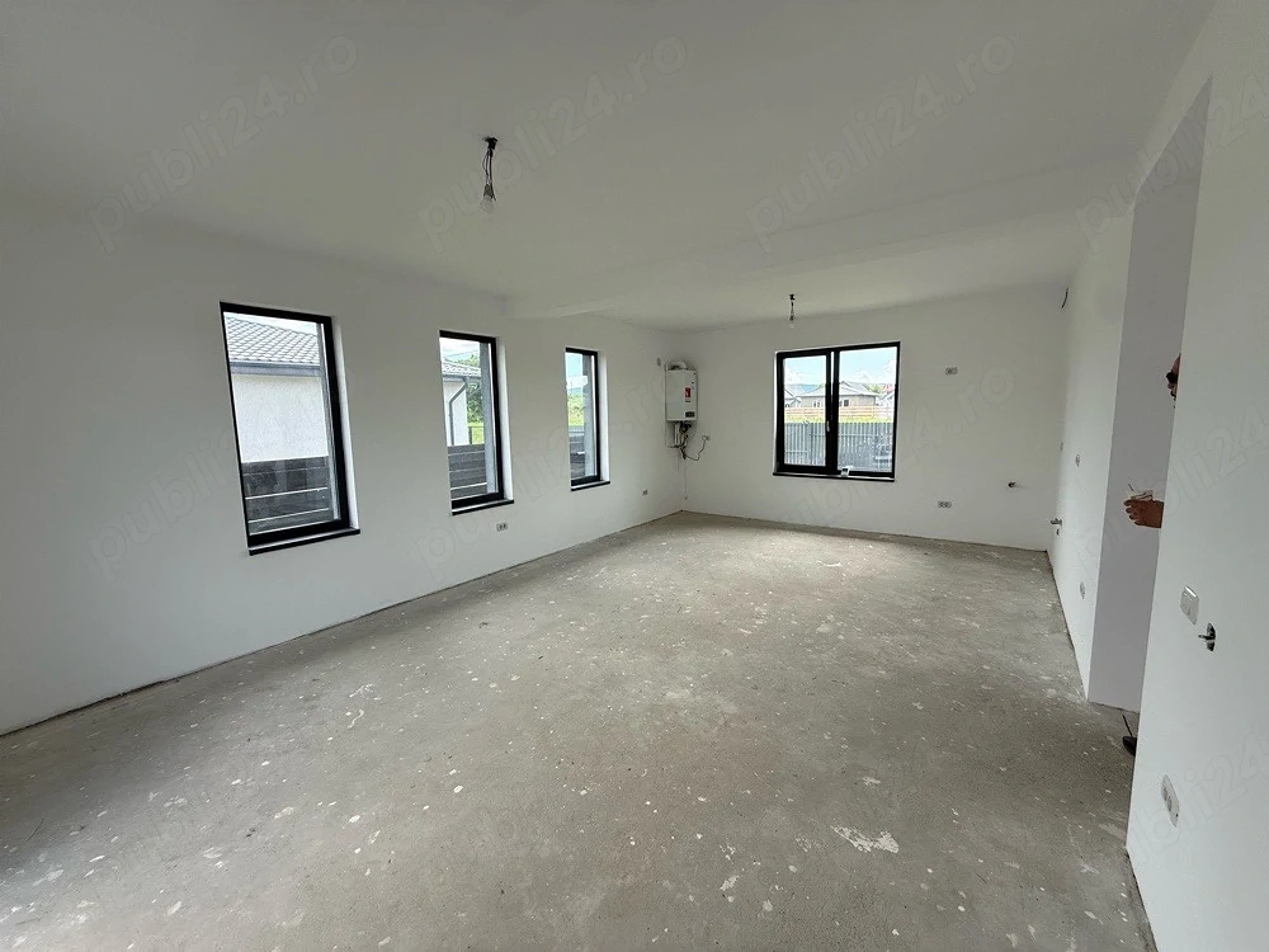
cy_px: 476
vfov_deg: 85.7
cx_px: 634
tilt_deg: -7.2
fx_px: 513
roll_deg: +1.7
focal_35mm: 14
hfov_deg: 102.1
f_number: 2.2
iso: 64
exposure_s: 1/221
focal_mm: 2.22
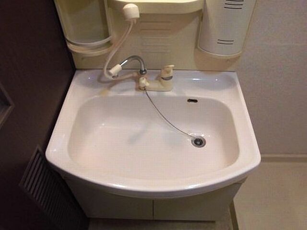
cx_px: 154
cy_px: 115
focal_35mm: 26
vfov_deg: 53.1
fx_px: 231
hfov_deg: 67.3
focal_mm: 4.6
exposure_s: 1/40
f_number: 3.5
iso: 400
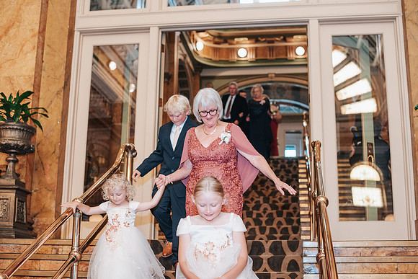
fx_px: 581
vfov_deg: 27.0
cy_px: 140
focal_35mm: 50
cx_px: 209
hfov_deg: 39.6
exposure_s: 1/200
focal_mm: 50
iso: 1000
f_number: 3.2
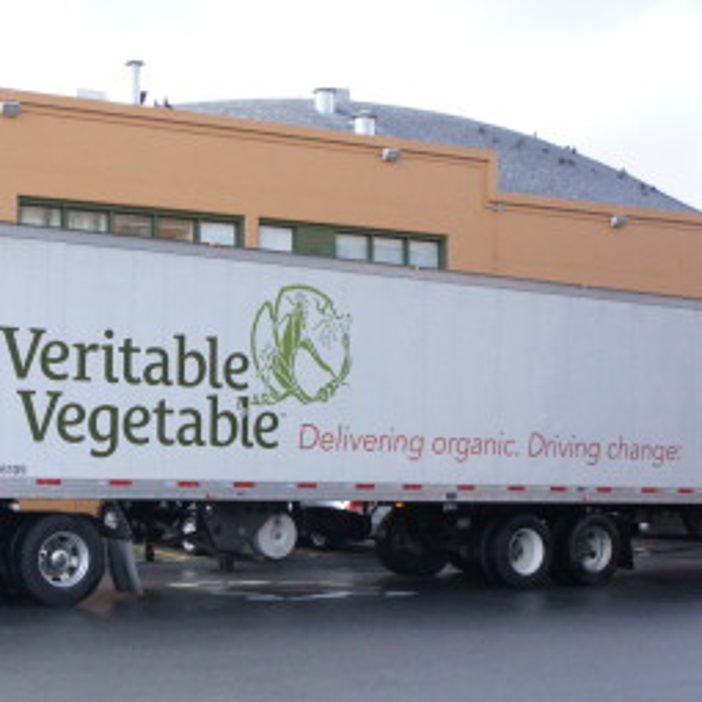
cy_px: 453
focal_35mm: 55
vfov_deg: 30.9
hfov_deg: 30.0
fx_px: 1262
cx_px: 95
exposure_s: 1/4000
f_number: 4.5
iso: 3200
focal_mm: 22
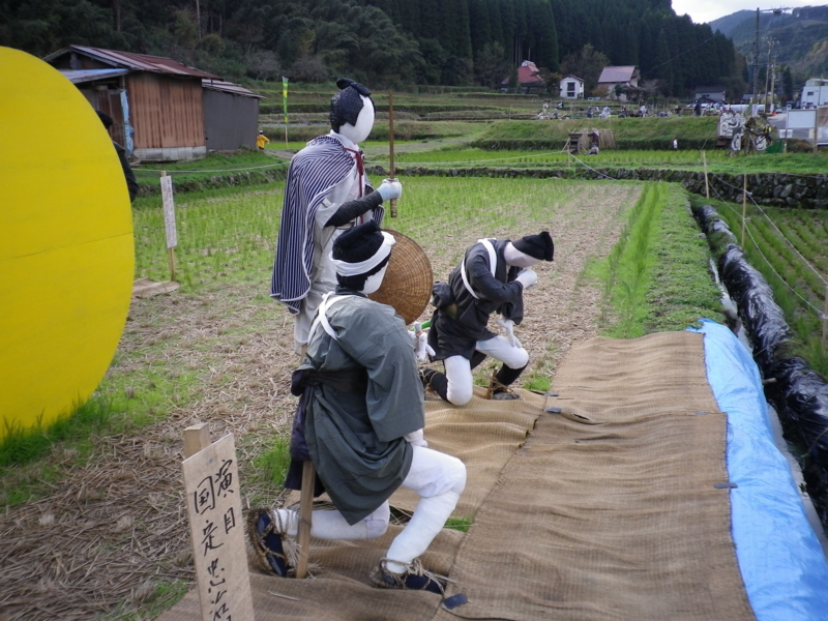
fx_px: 837
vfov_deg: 40.7
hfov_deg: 52.6
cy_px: 310
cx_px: 414
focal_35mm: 35
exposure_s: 1/125
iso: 80
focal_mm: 6.36
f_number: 3.9
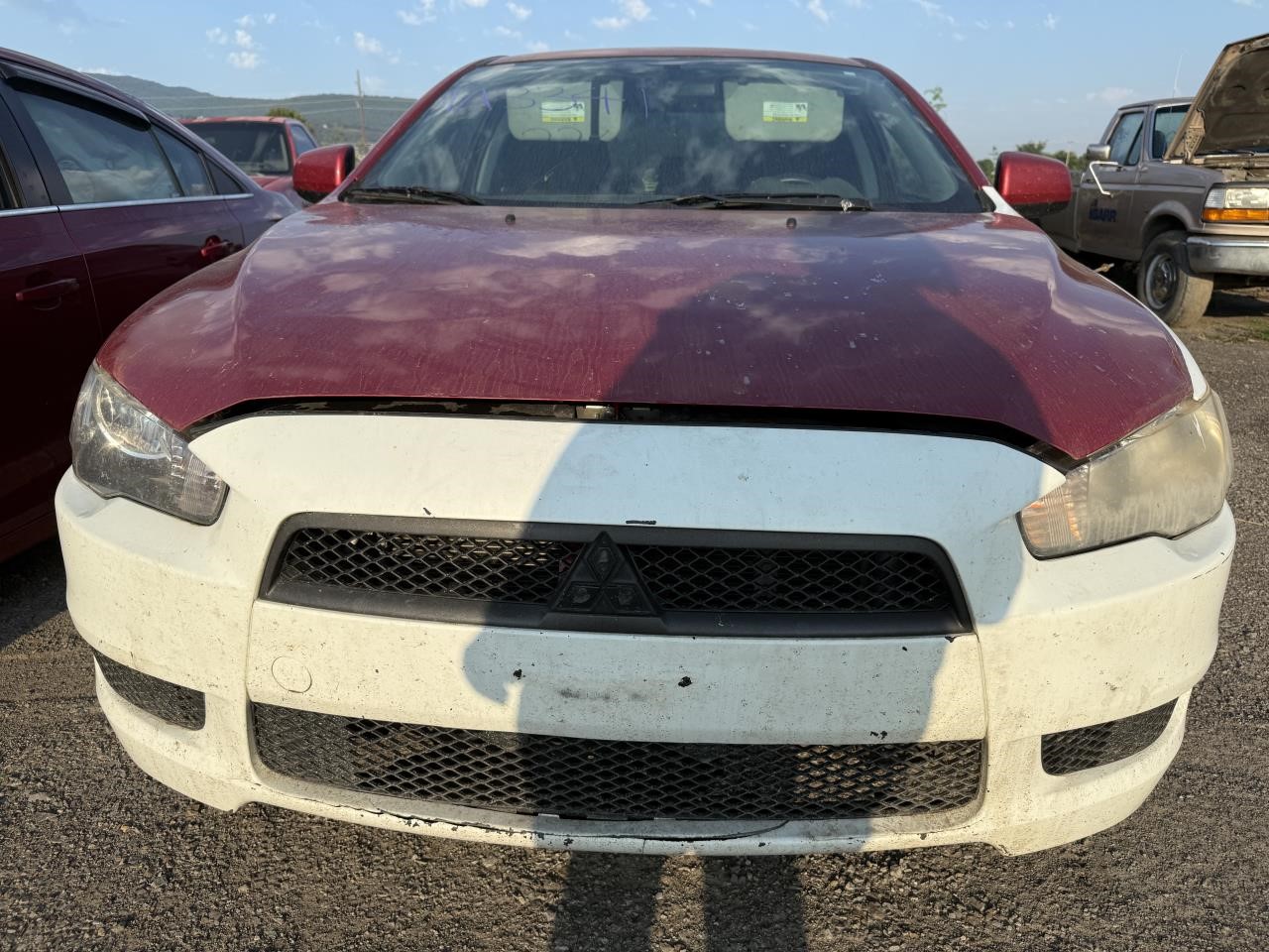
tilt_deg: -17.5
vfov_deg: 56.8
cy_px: 476
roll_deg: +1.1
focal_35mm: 24
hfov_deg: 71.6
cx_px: 634
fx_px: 880
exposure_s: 1/4167
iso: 80
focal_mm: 6.76
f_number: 1.78
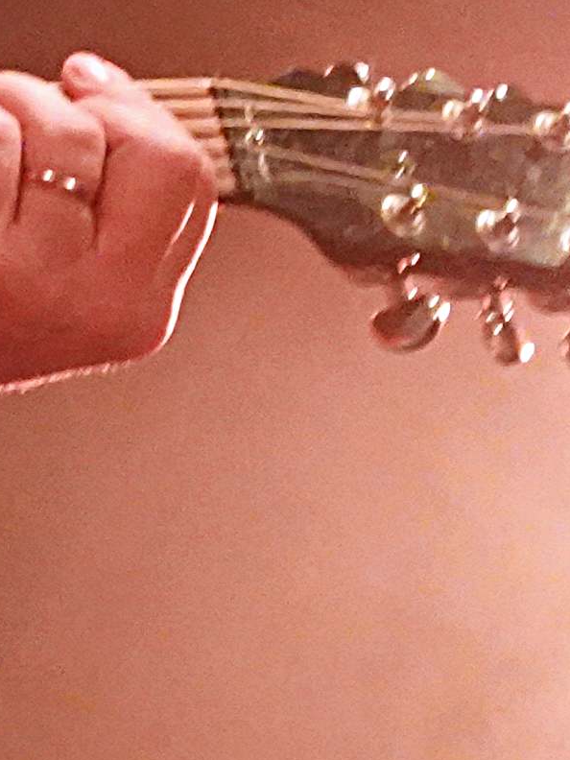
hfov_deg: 8.1
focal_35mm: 172
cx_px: -703
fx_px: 3776
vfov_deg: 11.5
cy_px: 152
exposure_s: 1/160
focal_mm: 24
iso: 8000
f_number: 4
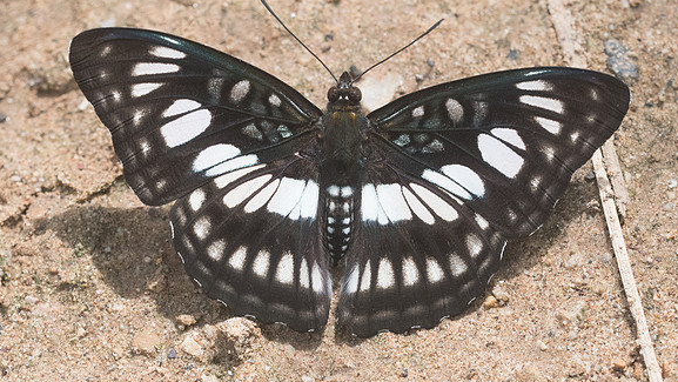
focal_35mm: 477
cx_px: 358
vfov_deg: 2.6
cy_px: 205
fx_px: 8578
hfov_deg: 4.5
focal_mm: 150
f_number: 5.6
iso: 800
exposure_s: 1/1000
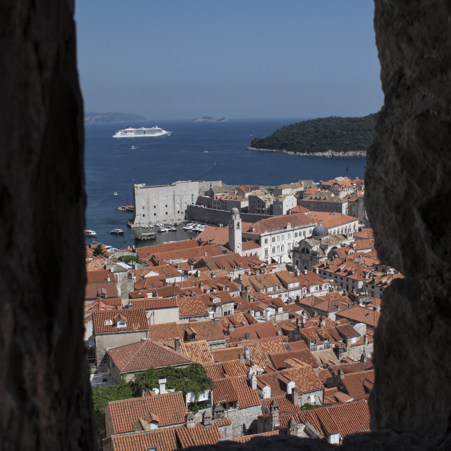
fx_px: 658
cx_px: 243
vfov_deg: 37.8
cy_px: 226
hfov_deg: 37.8
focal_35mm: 45
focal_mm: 23
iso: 400
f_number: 9
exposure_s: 1/1600
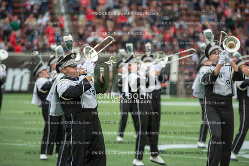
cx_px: 124
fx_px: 1279
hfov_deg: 11.1
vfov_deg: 7.4
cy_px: 83
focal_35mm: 185
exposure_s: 1/500
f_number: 4
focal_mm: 185
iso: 400
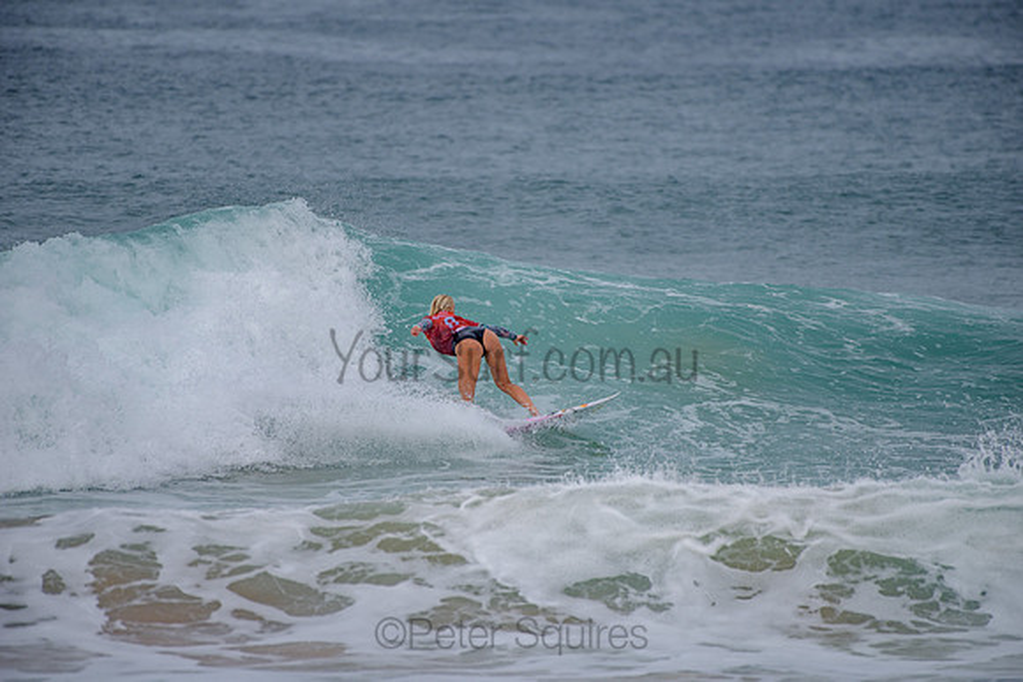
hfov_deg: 4.1
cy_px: 341
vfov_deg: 2.8
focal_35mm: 500
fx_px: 14211
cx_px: 512
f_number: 5.6
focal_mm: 500
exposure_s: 1/2000
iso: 180
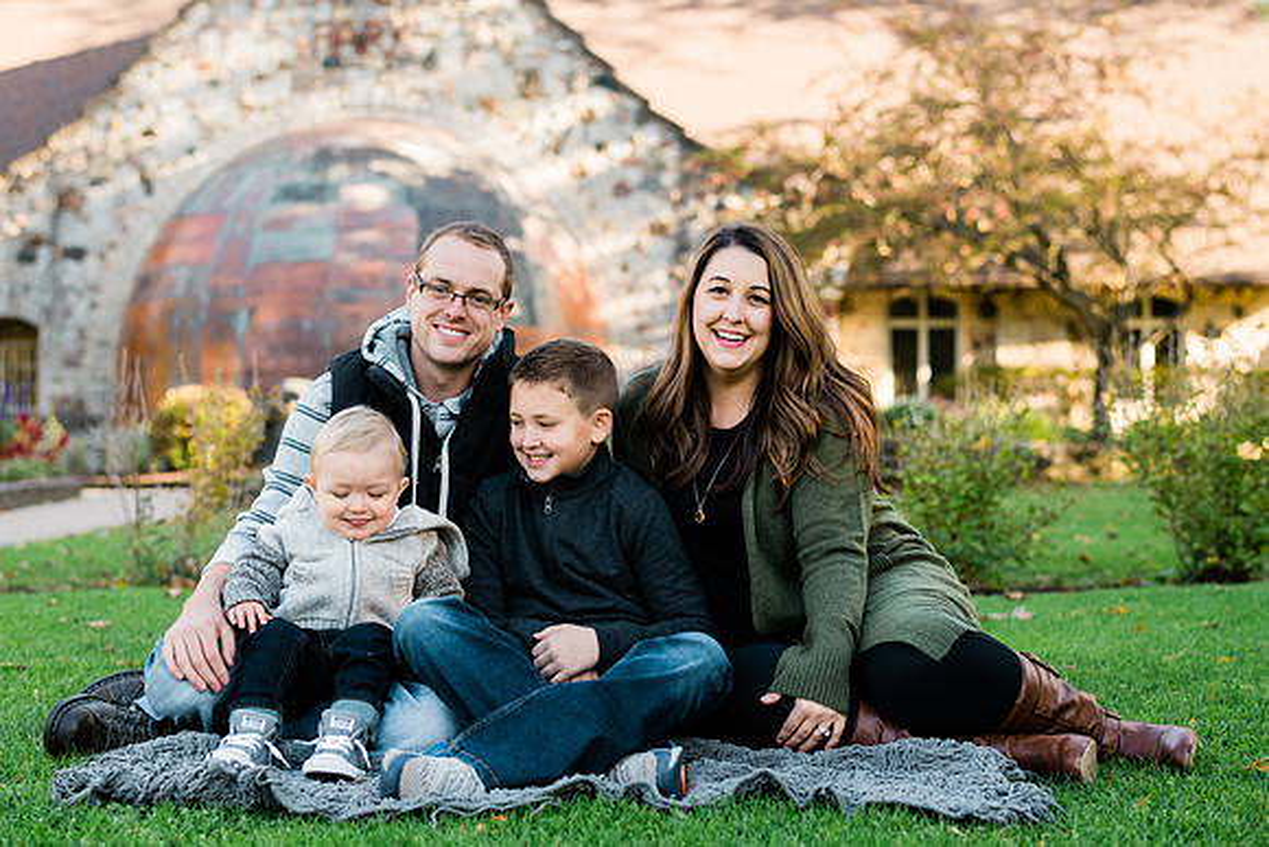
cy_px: 424
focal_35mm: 58
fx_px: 2045
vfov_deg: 23.4
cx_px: 634
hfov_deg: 34.5
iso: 400
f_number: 3.2
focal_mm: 58
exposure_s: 1/800
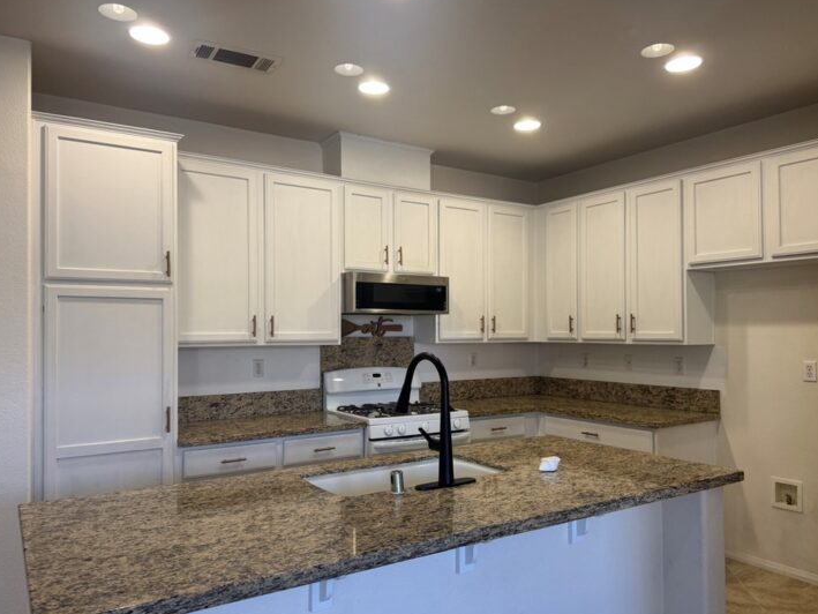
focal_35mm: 26
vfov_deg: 53.1
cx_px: 411
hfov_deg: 67.3
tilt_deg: +0.4
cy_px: 317
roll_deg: +0.2
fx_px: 615
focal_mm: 6.76
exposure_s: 1/120
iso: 160
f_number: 1.78
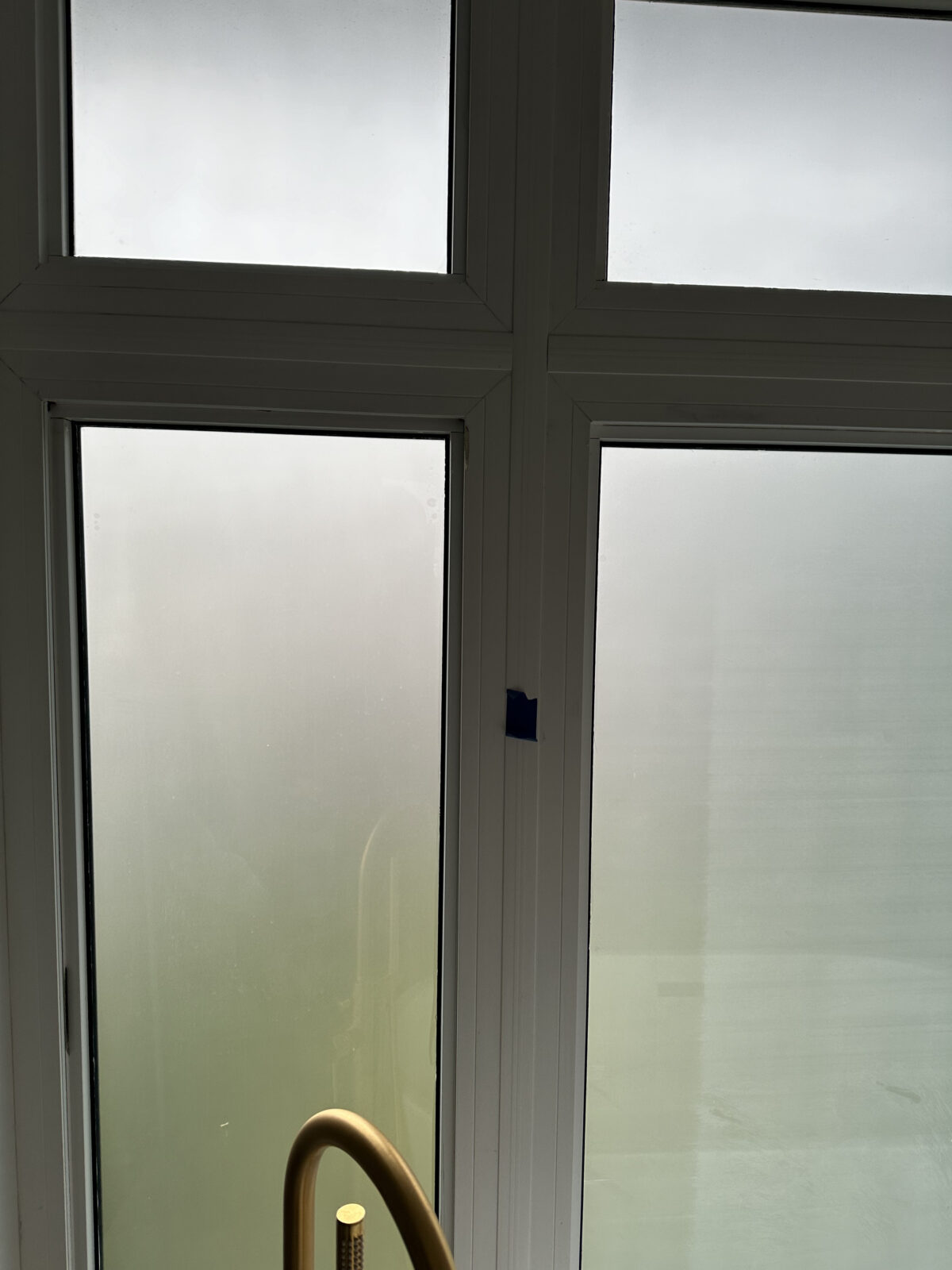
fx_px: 880
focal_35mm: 24
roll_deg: -0.7
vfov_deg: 71.6
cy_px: 635
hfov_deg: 56.8
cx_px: 476
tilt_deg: -4.5
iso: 80
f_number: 1.78
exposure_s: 1/121
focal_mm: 6.86
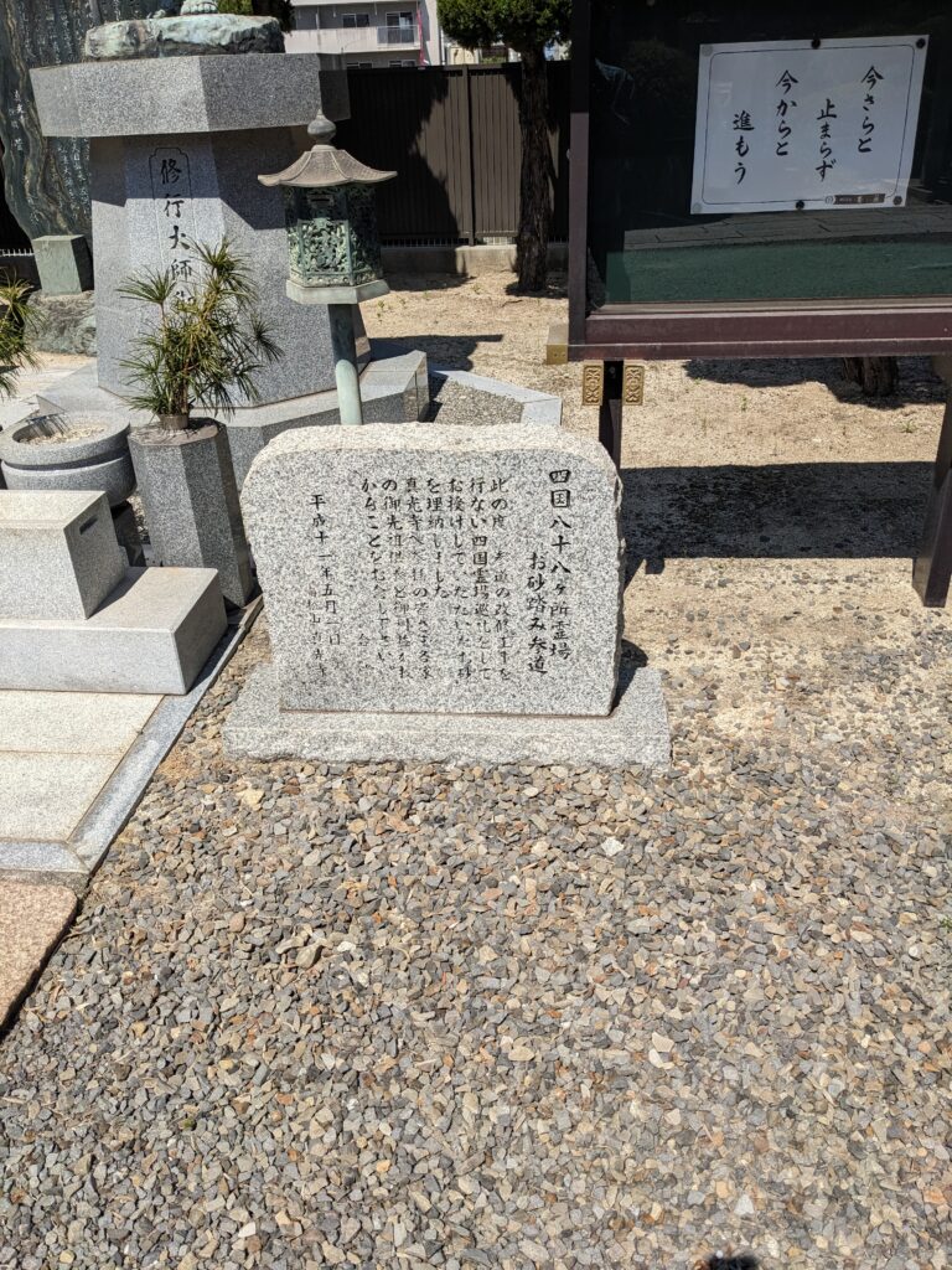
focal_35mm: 27
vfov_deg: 65.3
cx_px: 476
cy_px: 635
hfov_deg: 51.4
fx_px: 990
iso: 51
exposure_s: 1/3356
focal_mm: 4.38
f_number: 1.73
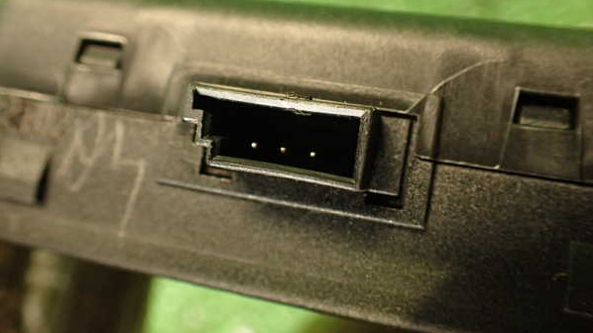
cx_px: 296
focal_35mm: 35
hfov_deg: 56.6
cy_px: 157
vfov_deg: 33.7
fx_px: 550
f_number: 2.4
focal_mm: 5.79
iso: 500
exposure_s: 1/30
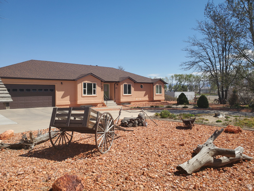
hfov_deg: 67.3
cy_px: 96
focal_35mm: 26
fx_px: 191
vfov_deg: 53.1
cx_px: 127
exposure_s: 1/1799
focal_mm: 4.3
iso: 50
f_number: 2.4
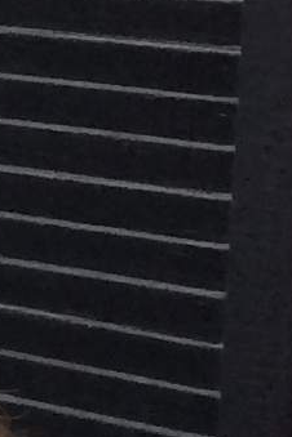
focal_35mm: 290
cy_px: 104
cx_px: -1632
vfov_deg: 7.1
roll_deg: -0.2
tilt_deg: -4.2
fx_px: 3528
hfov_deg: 3.8
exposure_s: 1/30
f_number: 2.2
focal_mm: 4.15
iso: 64
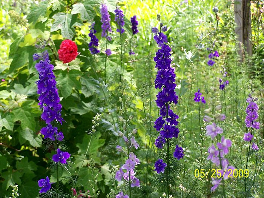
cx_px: 132
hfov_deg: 15.4
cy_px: 99
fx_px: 976
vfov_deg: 11.6
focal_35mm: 128
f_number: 3.2
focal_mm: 21.2
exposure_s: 1/250
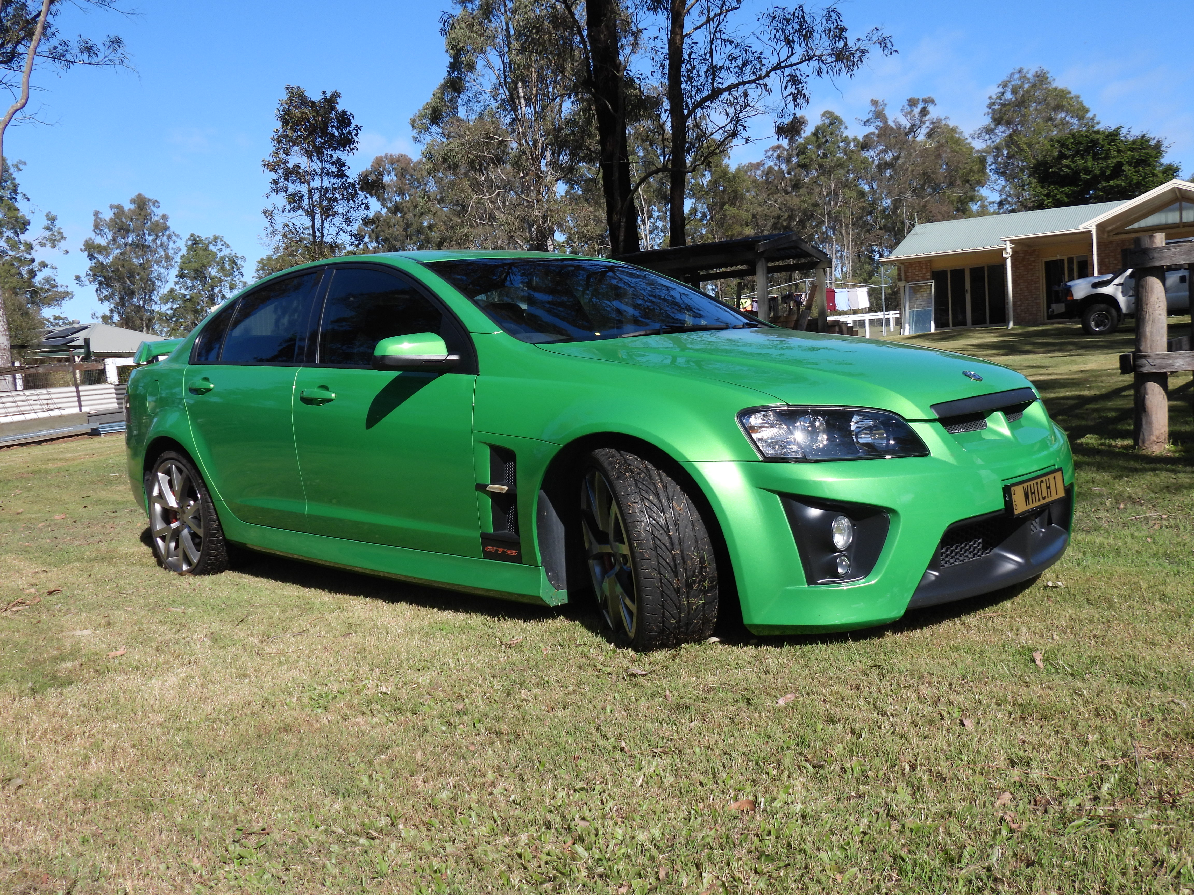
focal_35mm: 33
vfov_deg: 42.9
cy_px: 448
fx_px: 1138
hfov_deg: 55.4
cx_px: 597
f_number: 3.2
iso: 100
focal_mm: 5.9
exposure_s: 1/1250
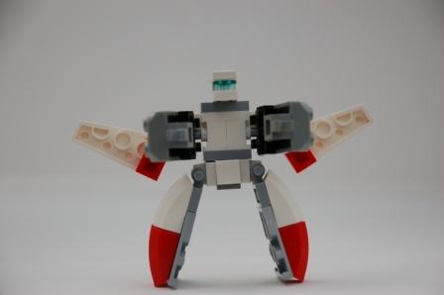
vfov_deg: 9.6
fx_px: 1756
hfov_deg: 14.4
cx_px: 222
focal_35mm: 142
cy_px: 148
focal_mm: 95
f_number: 5.6
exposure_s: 1/500
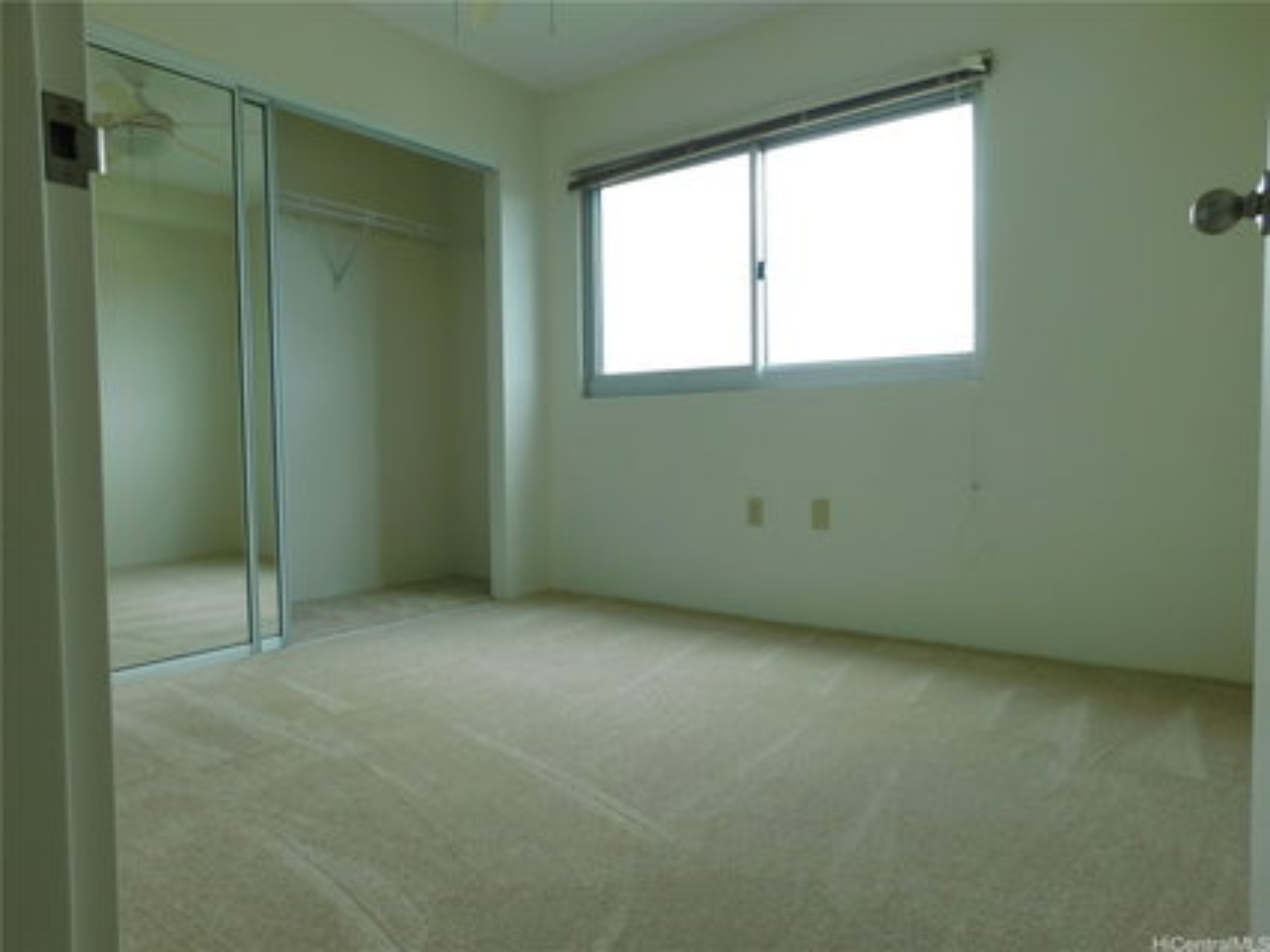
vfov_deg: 58.9
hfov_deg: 73.9
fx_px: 844
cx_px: 635
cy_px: 476
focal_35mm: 23
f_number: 3
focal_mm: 4
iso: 125
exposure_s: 1/160
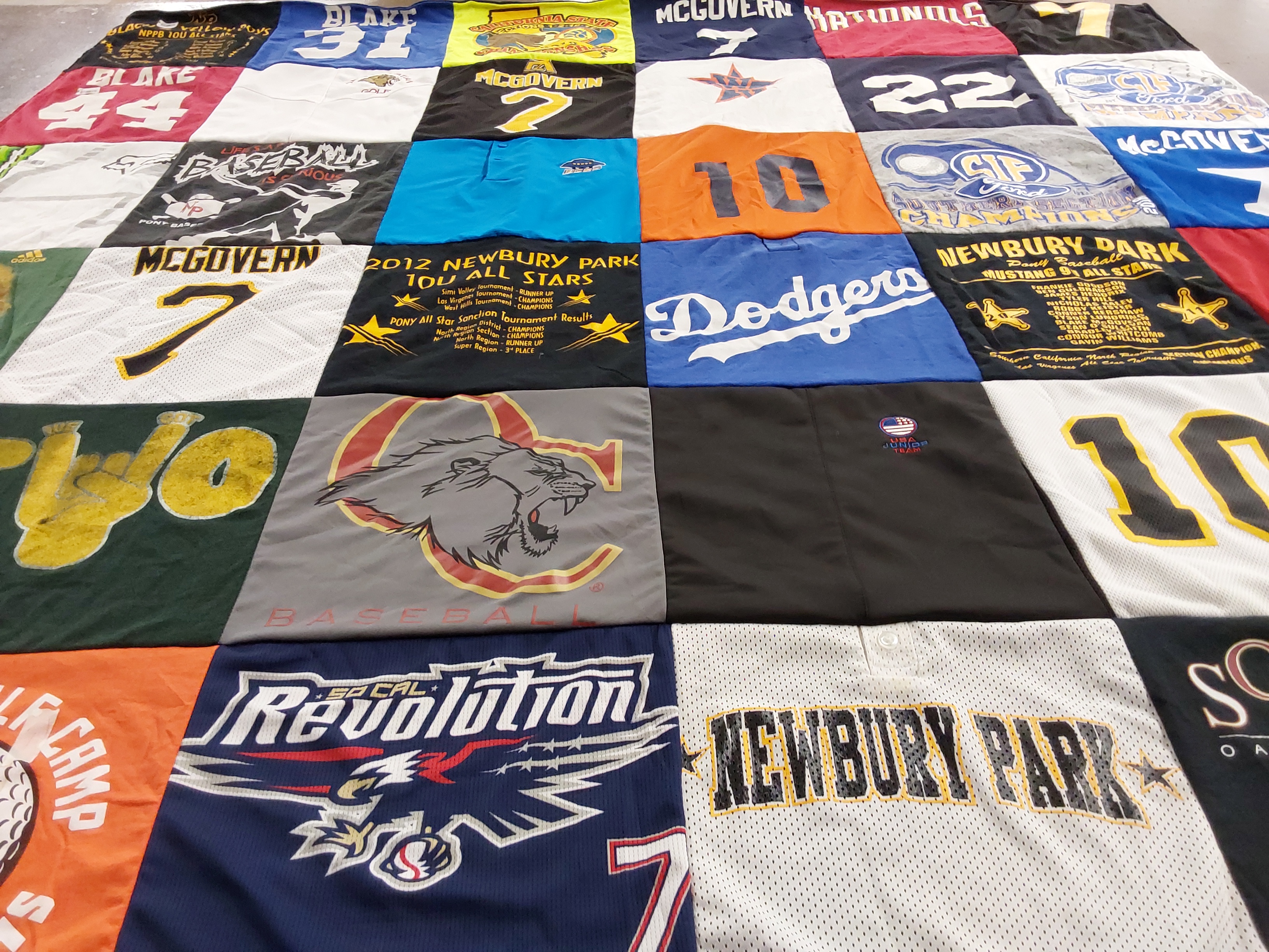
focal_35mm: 28
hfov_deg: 63.4
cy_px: 476
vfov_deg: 49.7
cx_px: 634
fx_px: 1026
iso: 160
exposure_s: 1/60
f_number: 1.9
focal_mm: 2.91
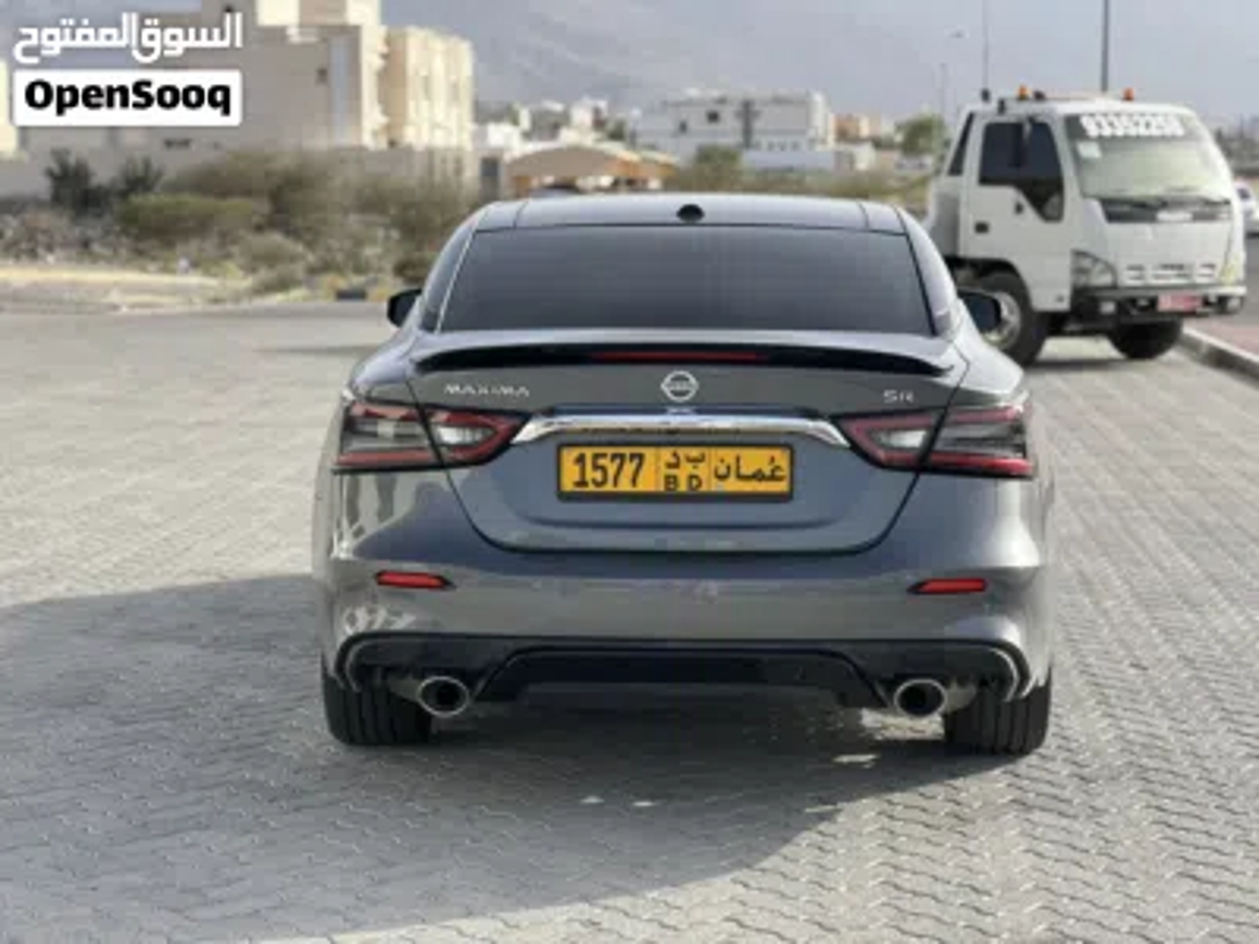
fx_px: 2801
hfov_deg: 25.3
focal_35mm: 77
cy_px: 472
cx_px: 630
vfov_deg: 19.1
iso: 32
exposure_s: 1/180
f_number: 2.8
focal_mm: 9
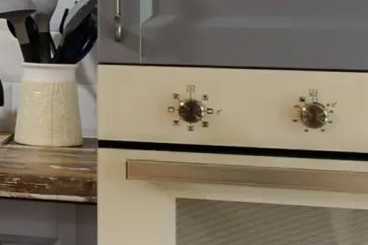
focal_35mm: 152
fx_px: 1553
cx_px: -495
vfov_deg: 8.9
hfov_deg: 11.4
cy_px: -59
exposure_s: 1/5
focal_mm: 24
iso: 400
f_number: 10
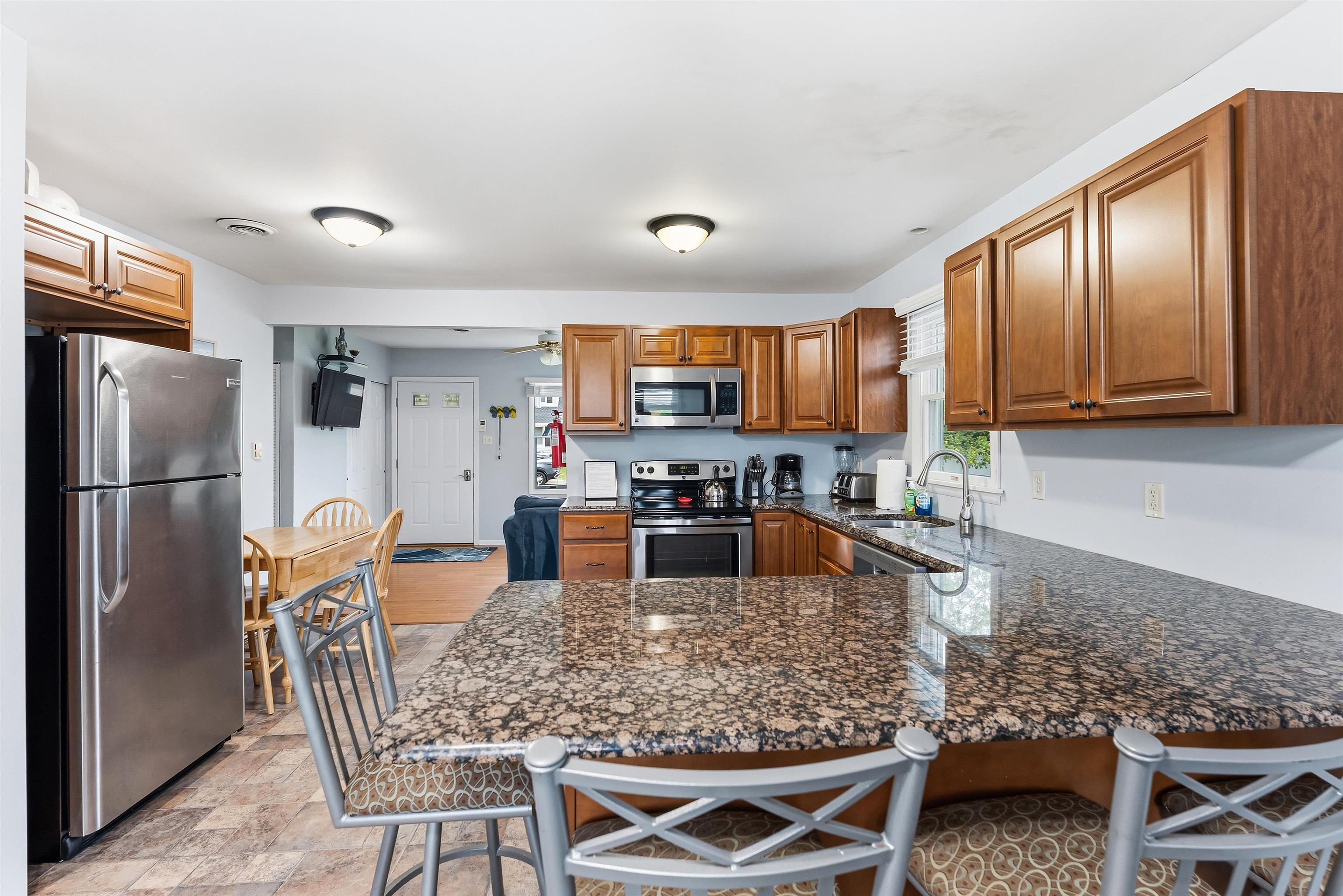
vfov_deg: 74.5
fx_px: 590
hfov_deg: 97.4
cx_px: 672
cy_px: 448
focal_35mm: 16
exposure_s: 1/15
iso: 640
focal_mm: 15.8
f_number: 7.1
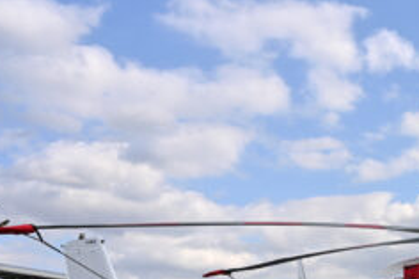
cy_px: 270
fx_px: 686
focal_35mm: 59
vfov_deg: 22.2
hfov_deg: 30.7
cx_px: 447
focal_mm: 24
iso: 100
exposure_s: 1/1250
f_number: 4
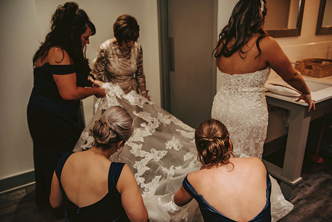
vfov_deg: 46.4
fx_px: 258
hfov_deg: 65.5
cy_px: 111
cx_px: 166
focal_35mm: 28
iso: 1250
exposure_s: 1/100
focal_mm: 28
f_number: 3.2
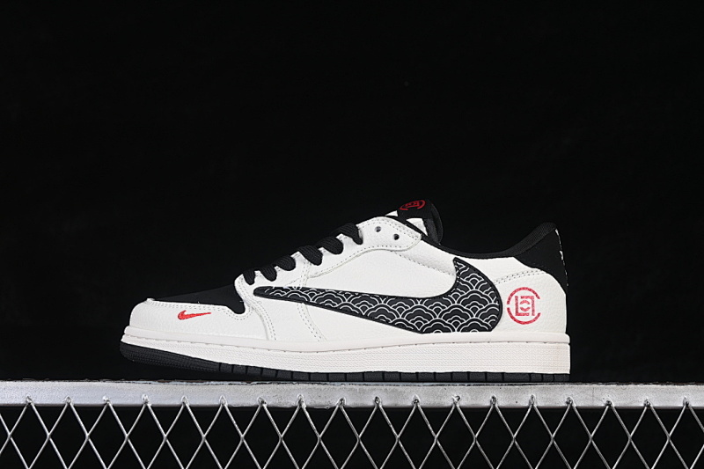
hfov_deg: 27.0
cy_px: 234
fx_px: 1466
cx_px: 352
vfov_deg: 18.2
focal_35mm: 75
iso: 160
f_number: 8
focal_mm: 50
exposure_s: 1/80
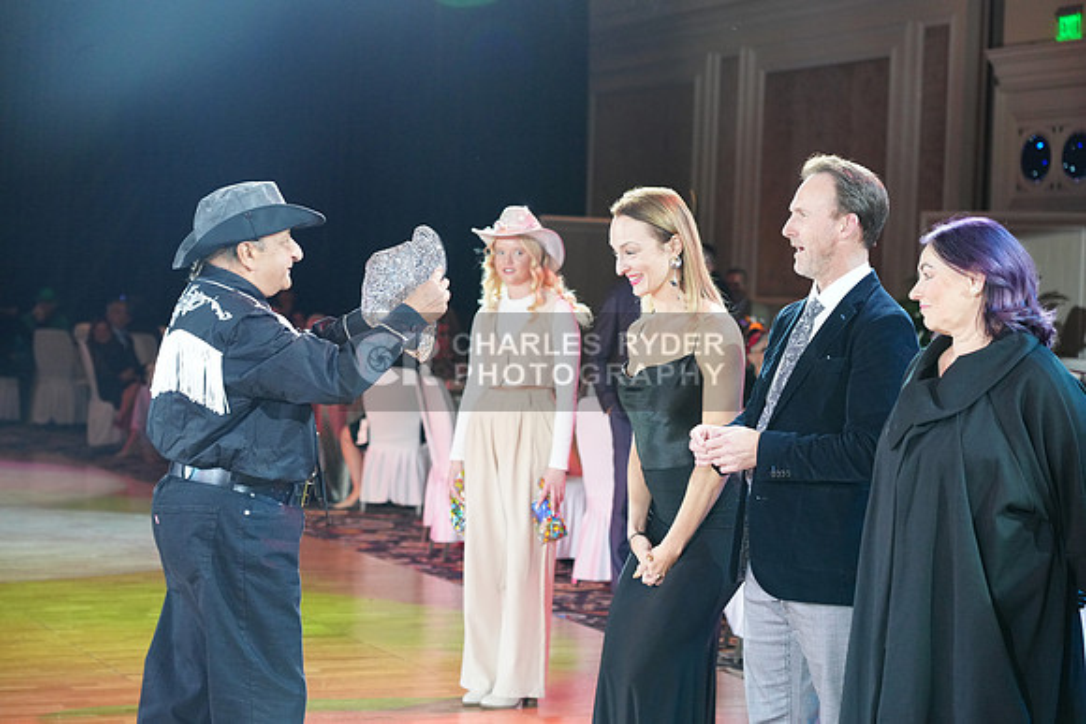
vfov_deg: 19.5
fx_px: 2112
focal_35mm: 70
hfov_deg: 28.8
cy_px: 362
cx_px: 543
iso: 2500
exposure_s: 1/250
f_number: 4
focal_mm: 70
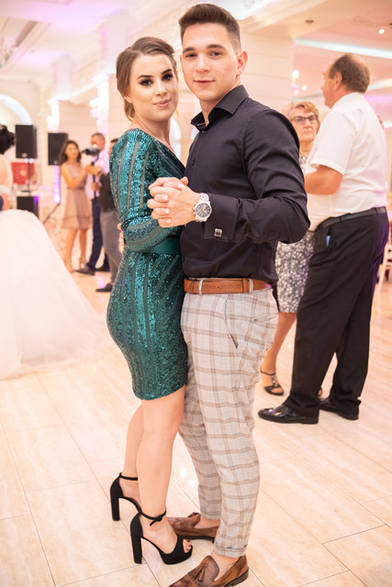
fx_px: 571
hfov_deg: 37.9
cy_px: 294
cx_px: 196
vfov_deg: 54.4
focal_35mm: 35
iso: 1250
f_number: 2
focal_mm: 23
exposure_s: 1/60
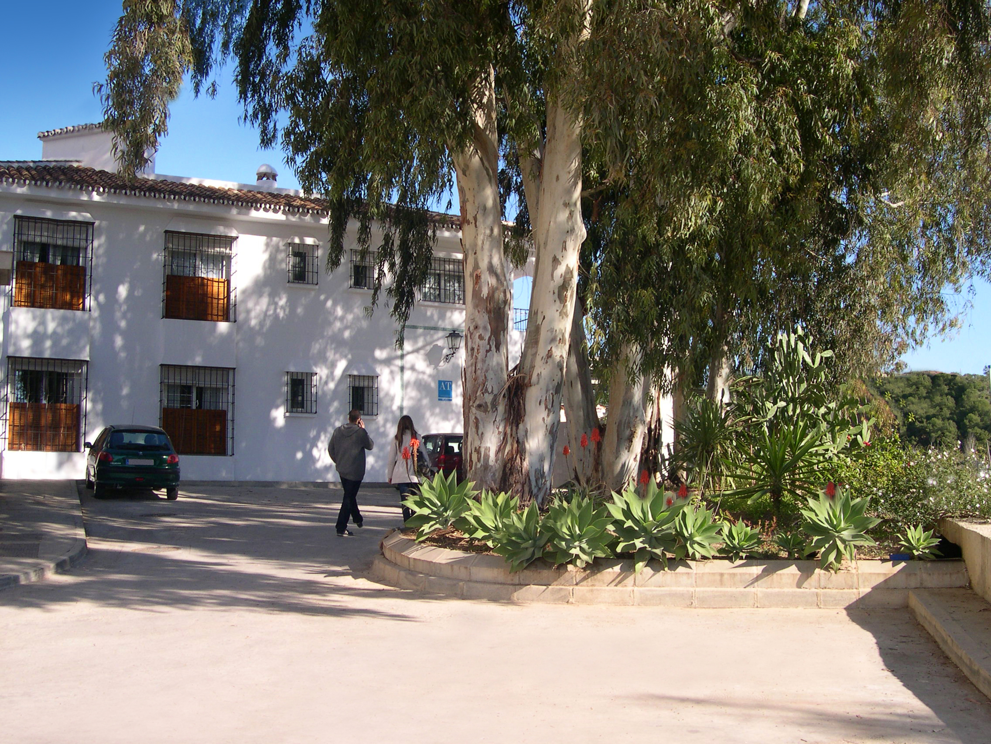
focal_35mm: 38
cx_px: 496
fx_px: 1088
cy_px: 372
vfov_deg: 37.7
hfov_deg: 49.0
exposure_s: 1/101
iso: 100
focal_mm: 8
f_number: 7.6
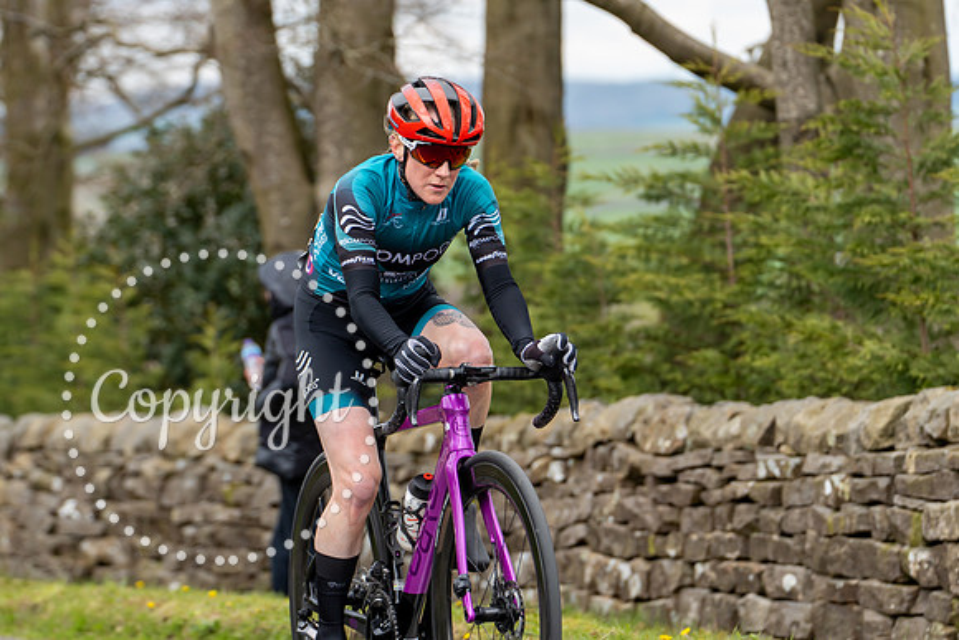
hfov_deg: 10.5
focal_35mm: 195
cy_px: 200
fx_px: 5198
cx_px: 511
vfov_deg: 7.0
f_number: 4
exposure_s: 1/640
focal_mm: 142
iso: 200
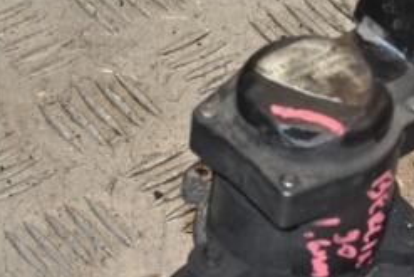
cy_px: 237
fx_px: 2934
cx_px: 199
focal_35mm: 255
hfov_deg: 8.1
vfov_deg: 5.4
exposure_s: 1/200
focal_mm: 70
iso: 800
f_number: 10
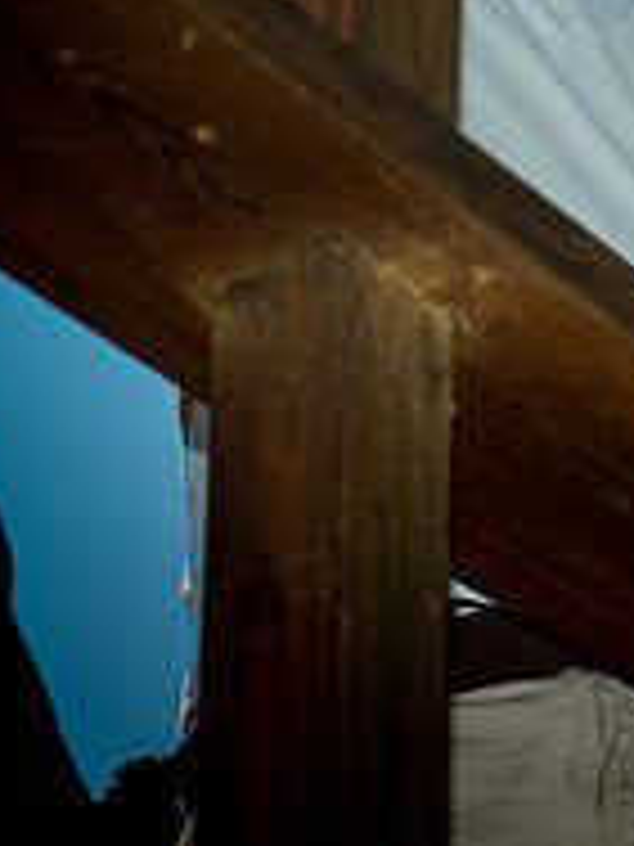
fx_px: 5079
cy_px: -18
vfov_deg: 9.4
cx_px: 1178
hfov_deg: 6.9
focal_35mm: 208
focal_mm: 70
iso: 50
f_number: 4
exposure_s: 1/250
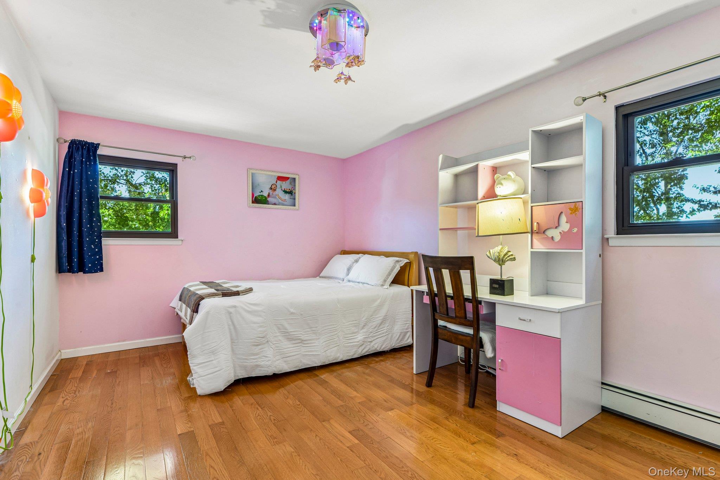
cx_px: 360
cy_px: 240
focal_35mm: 17
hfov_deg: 93.3
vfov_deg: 70.4
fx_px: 340
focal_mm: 17
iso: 250
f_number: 9
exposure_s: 1/4
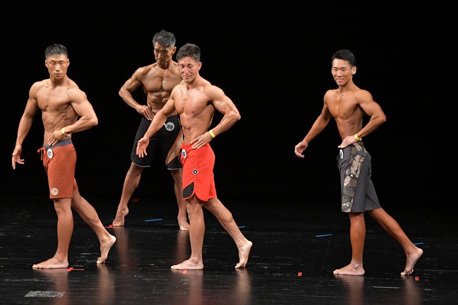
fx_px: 3052
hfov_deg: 8.6
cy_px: 152
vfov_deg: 5.7
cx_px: 229
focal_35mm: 240
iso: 3200
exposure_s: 1/400
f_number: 5.6
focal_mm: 160
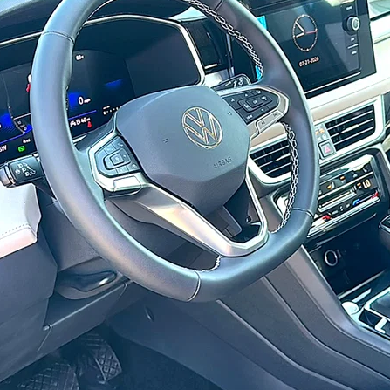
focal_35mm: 54
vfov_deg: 31.6
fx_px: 688
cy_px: 174
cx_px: 233
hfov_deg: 31.6
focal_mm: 6.86
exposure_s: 1/94
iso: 64
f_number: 1.78
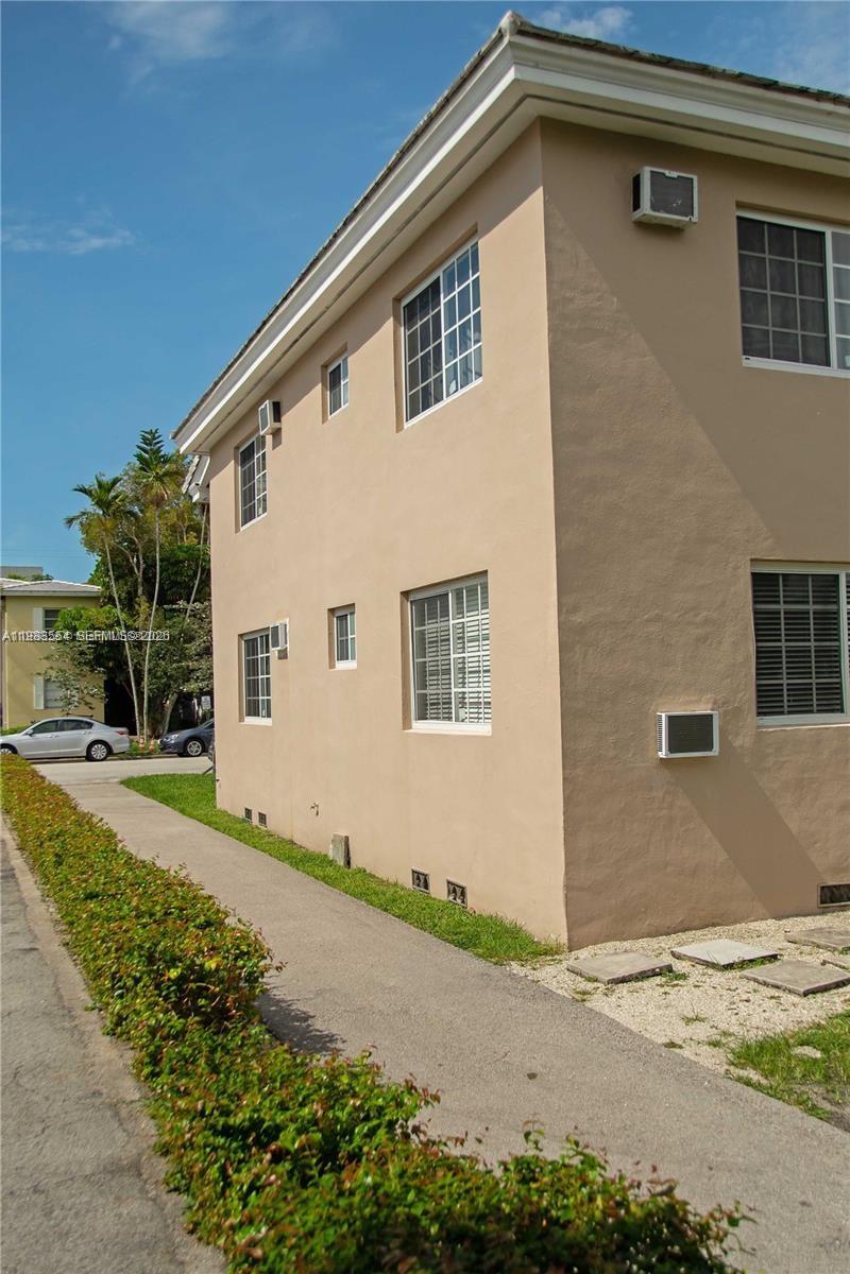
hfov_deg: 40.0
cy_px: 637
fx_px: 1169
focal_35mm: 33
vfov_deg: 57.2
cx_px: 425
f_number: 4
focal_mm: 22
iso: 400
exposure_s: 1/8000
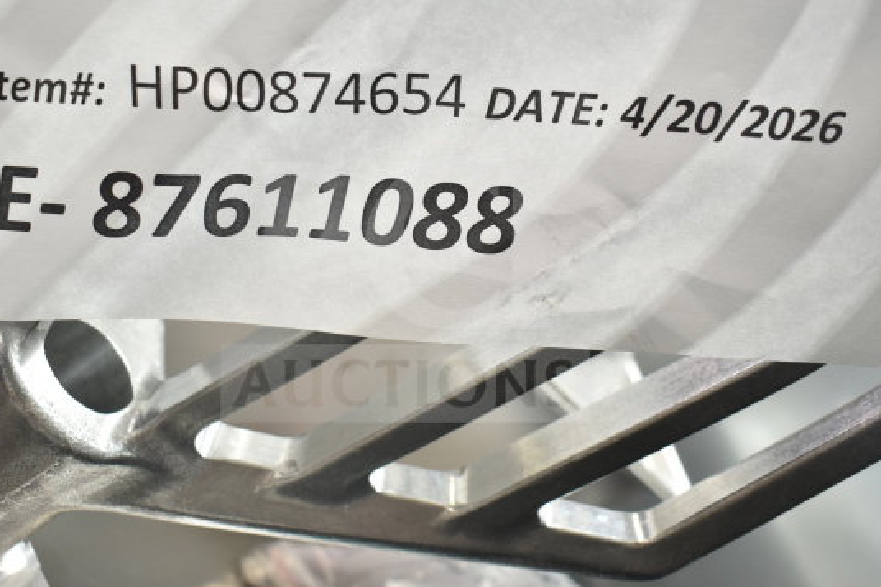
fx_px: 1003
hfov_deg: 47.4
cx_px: 404
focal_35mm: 41
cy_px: 292
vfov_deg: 32.6
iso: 450
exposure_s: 1/40
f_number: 3.8
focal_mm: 24
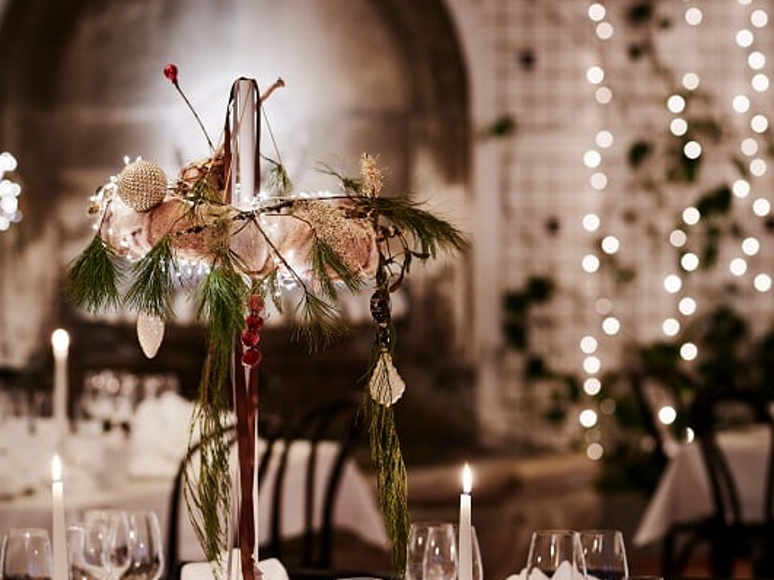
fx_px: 3443
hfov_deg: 12.8
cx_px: 388
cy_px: 254
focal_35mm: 154
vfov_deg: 9.6
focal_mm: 85
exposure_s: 1/10
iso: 100
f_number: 2.5
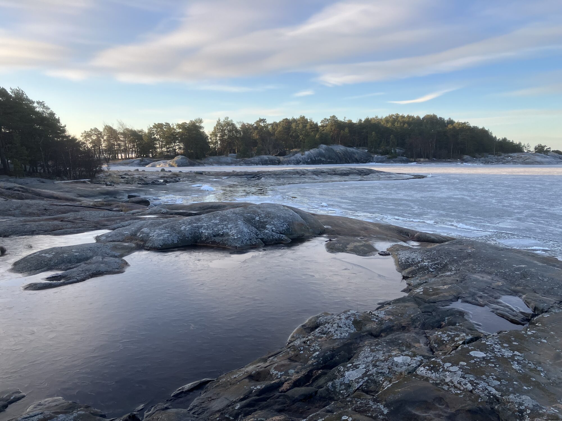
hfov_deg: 63.4
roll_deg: -0.7
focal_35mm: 28
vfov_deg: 49.7
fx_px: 455
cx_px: 281
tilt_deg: -5.5
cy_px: 210
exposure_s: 1/392
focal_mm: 3.99
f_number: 1.8
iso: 32
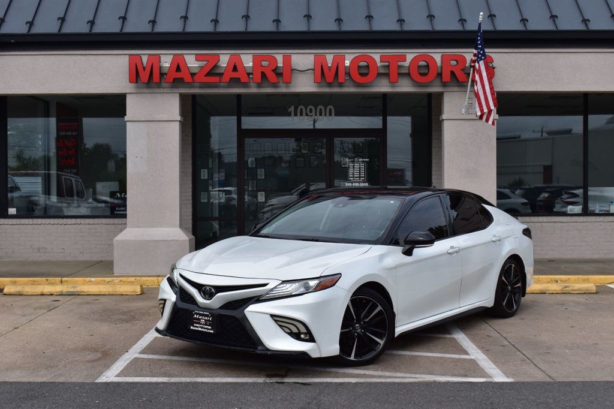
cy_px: 204
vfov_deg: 28.1
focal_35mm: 48
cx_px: 307
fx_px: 818
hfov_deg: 41.1
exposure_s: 1/500
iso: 360
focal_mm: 32
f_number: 11
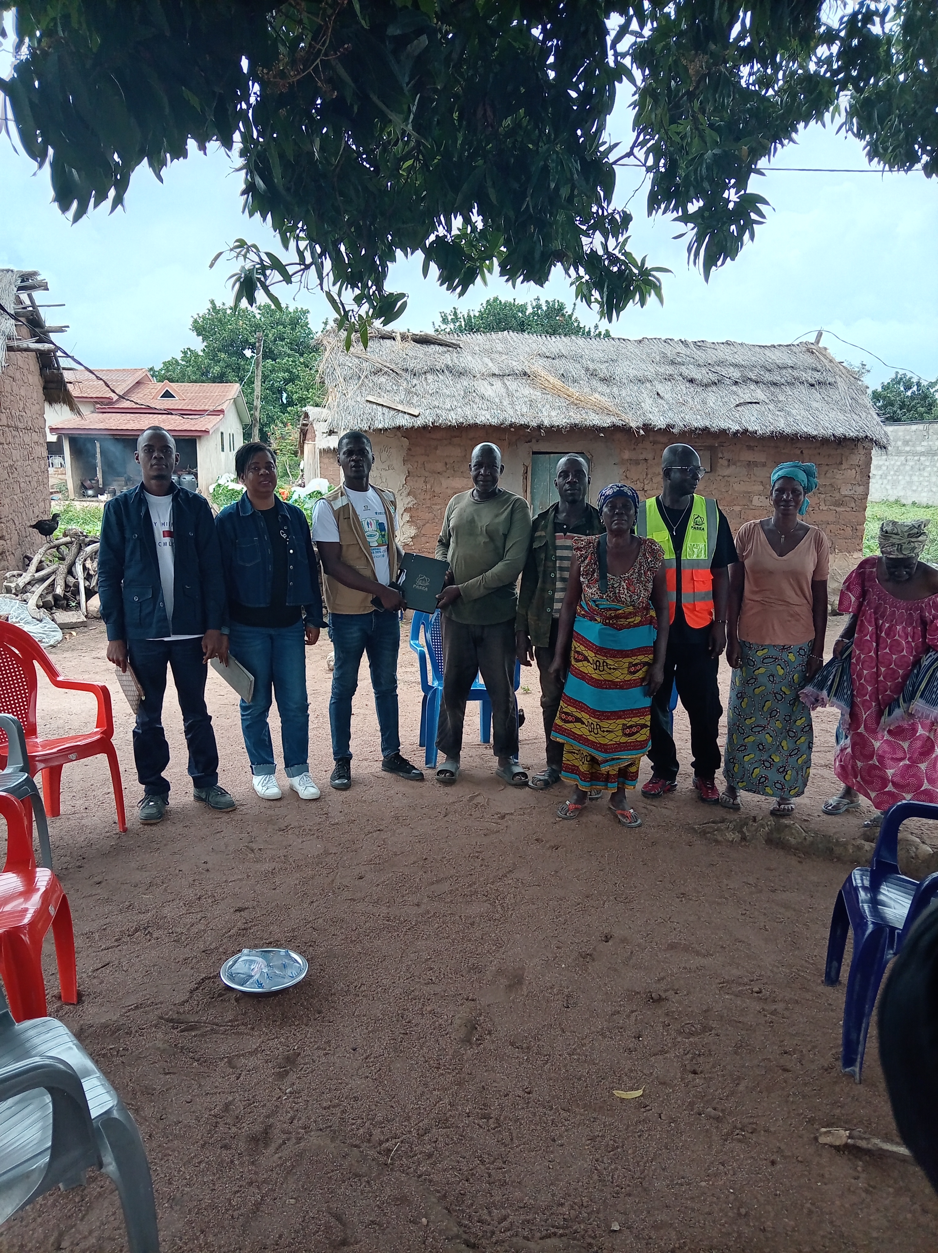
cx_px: 469
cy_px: 626
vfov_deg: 69.4
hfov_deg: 54.8
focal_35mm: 25
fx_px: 904
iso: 100
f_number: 1.8
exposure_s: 1/265
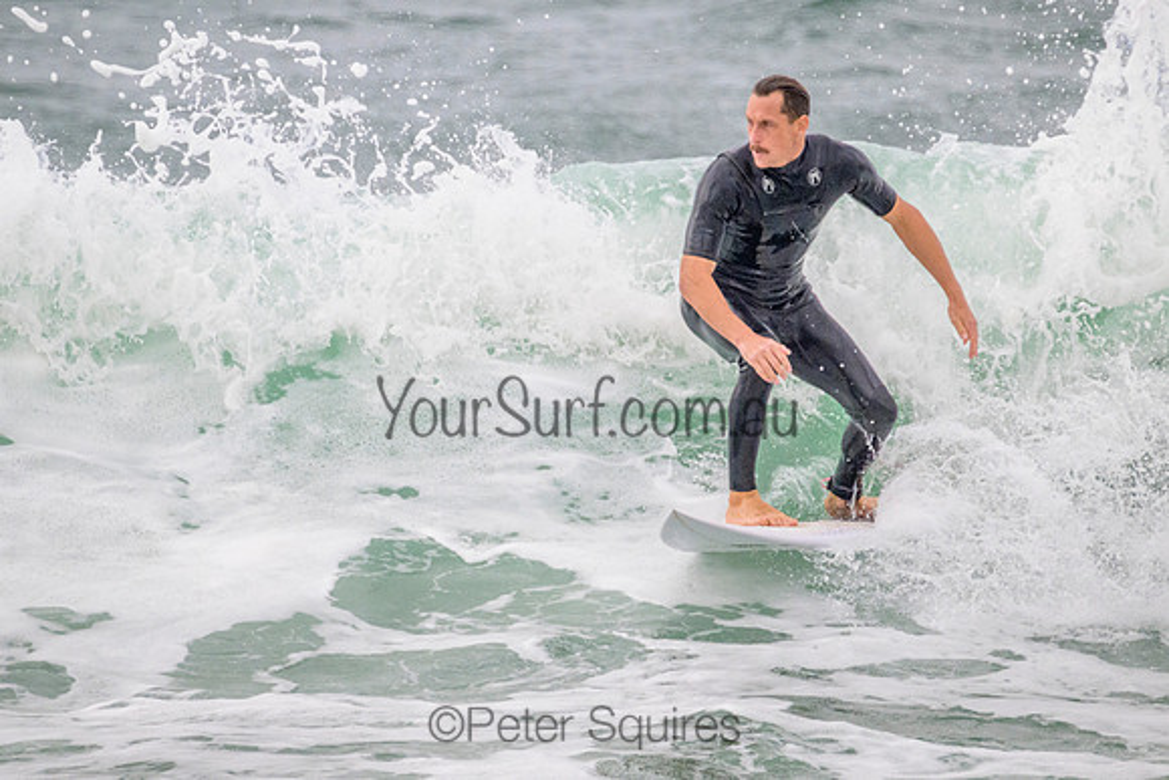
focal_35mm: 1027
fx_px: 33349
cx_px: 568
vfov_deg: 1.3
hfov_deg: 2.0
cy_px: 392
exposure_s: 1/2000
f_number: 11
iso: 2200
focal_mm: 800
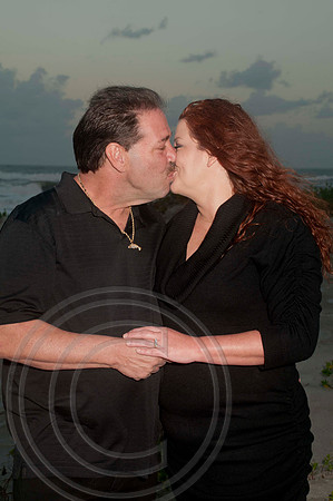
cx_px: 166
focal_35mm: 75
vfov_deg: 27.0
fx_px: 1043
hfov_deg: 18.1
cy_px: 250
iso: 100
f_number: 8
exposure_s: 1/30
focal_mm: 50
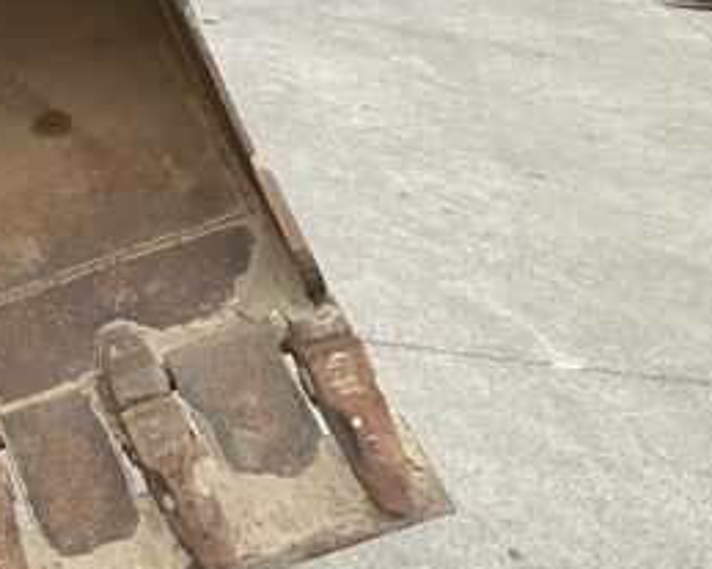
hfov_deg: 16.3
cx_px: -346
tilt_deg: -8.1
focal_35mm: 108
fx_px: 2275
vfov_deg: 13.9
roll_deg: -3.6
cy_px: -71
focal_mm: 3
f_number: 1.8
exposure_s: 1/883
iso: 25
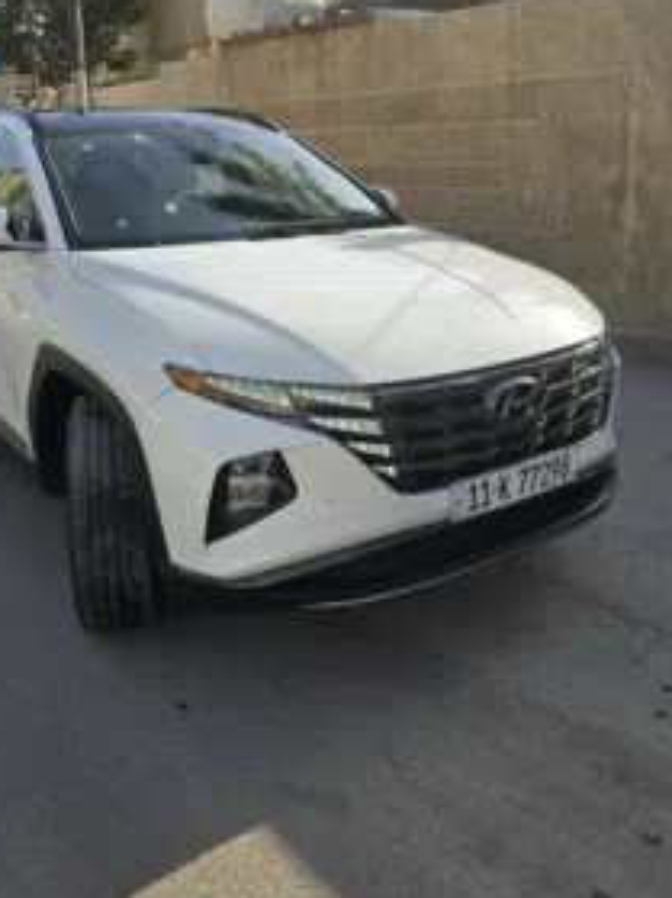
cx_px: 283
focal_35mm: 33
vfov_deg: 54.5
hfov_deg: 42.8
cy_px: 319
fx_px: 855
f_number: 1.7
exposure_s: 1/625
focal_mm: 6.3
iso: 12
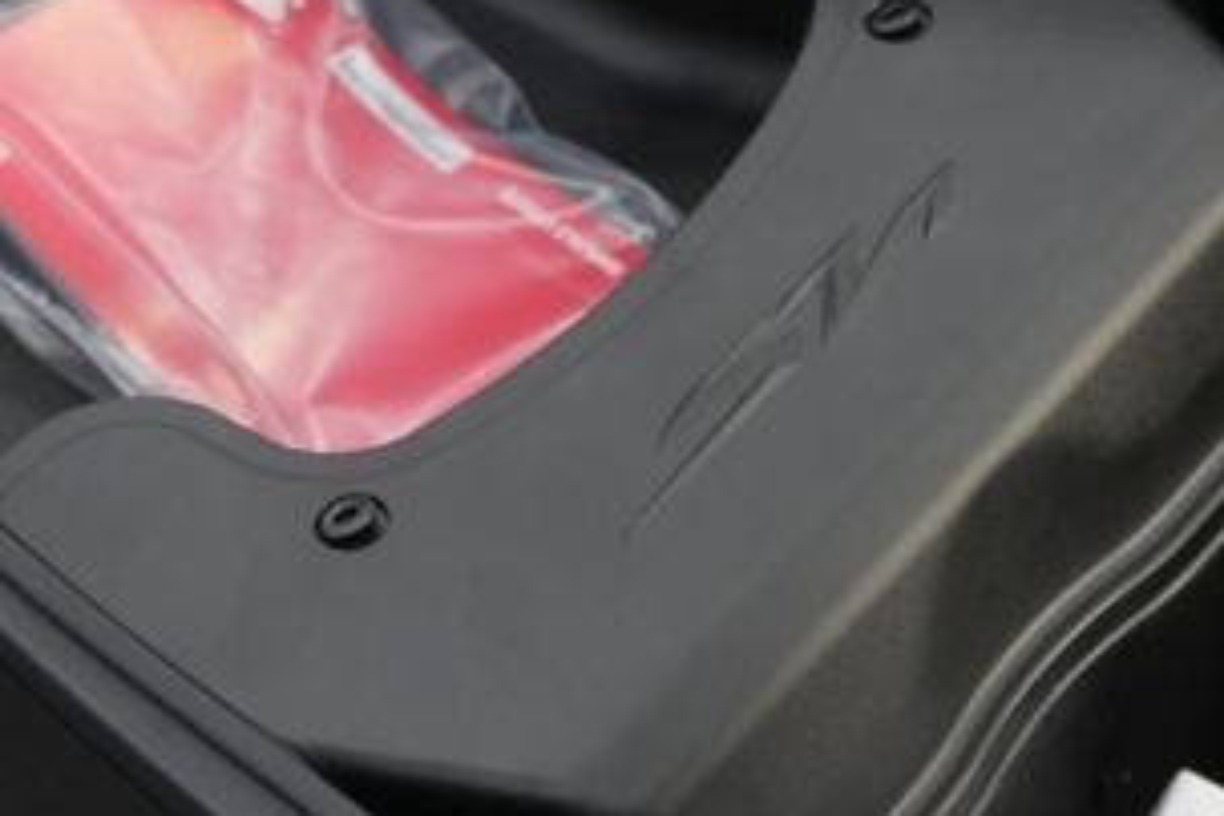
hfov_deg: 18.8
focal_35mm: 107
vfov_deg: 12.7
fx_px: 3638
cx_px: 1066
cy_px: 755
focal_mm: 18
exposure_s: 1/60
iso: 200
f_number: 2.8
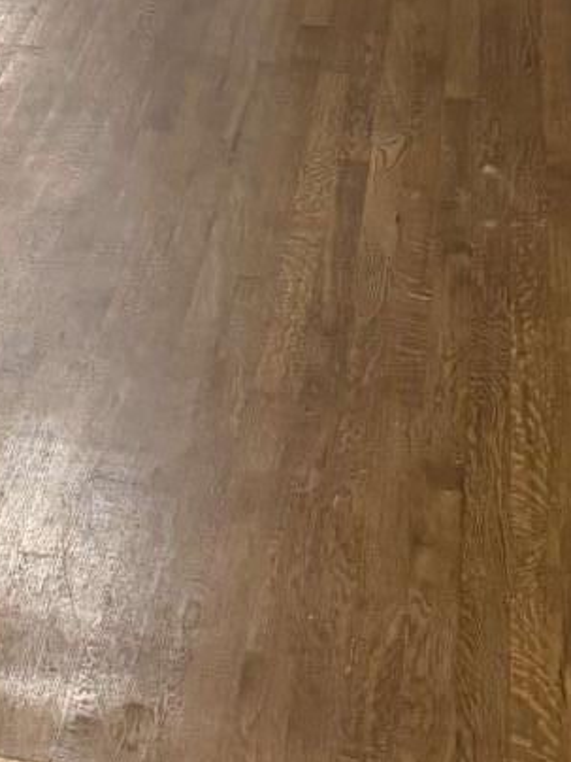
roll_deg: +0.3
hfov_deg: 15.2
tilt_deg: -1.8
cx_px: -41
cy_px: -709
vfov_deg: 16.4
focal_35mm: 95
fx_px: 2089
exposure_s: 1/60
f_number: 1.78
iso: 640
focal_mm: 6.76
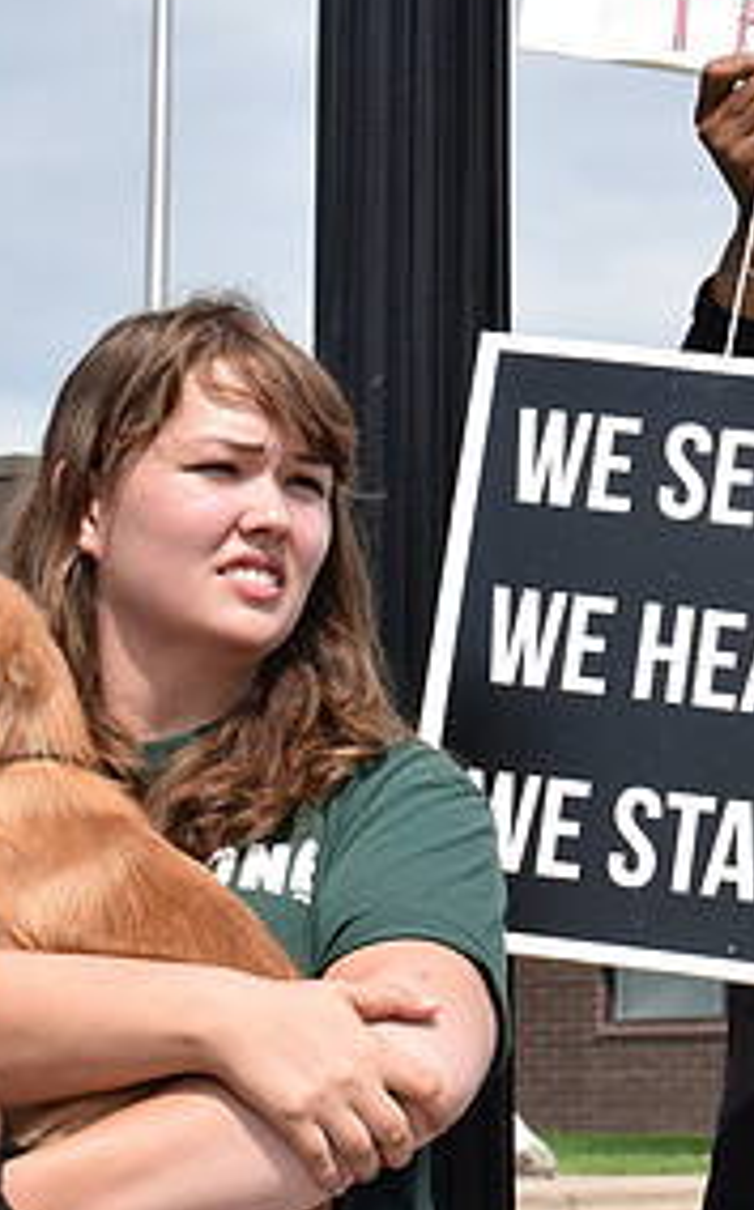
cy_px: 586
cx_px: 907
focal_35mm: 172
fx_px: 5668
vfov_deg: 12.2
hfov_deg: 7.5
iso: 800
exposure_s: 1/800
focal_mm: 55
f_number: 14
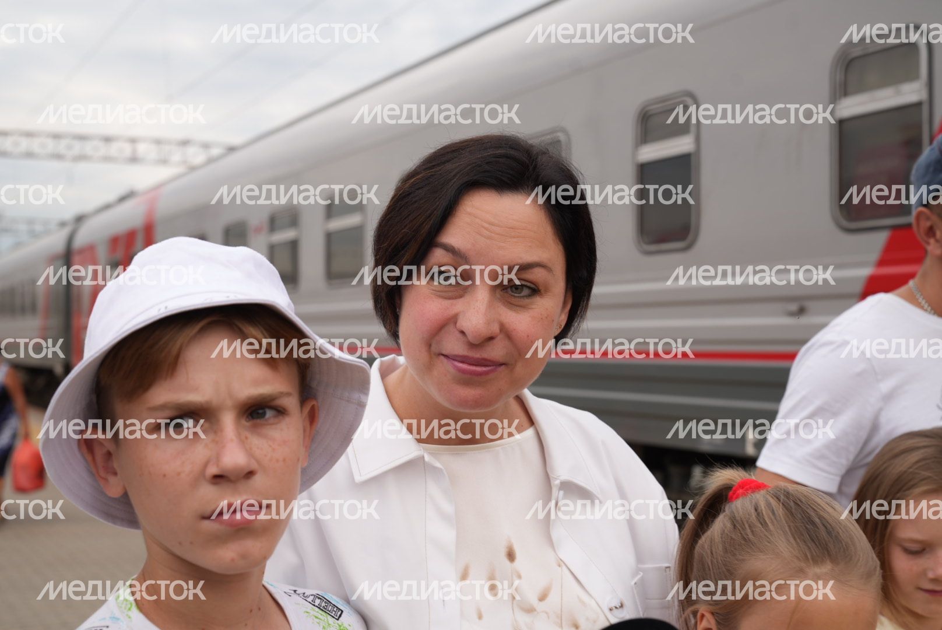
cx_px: 471
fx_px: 1309
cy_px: 315
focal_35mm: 50
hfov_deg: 39.6
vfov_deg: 27.0
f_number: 5.6
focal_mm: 50
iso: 100
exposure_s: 1/200
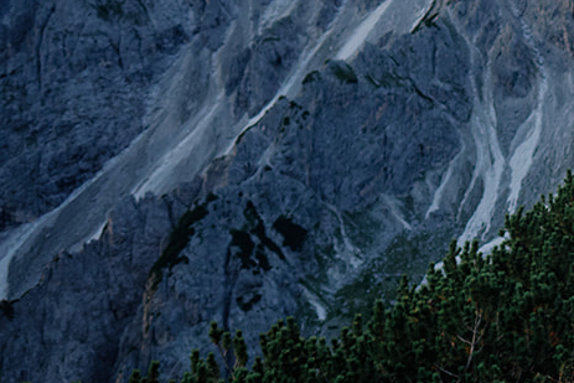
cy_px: 51
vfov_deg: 16.3
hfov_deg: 20.9
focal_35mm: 83
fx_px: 1324
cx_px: 852
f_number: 1.4
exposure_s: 1/1250
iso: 125
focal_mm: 16
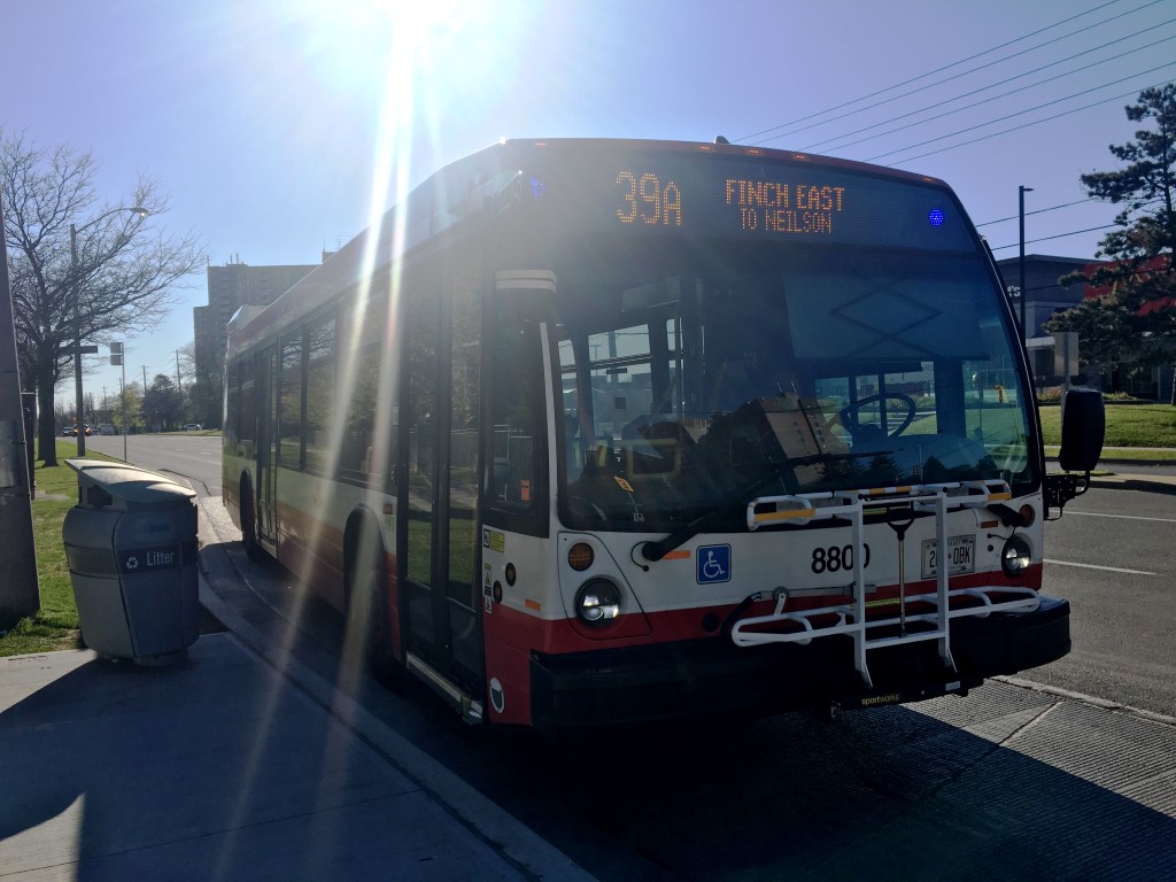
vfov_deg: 48.2
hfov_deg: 61.7
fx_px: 985
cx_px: 588
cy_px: 441
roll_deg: +0.9
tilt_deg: -0.5
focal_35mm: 29
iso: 25
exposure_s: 1/2959
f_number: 2.2
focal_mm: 4.15
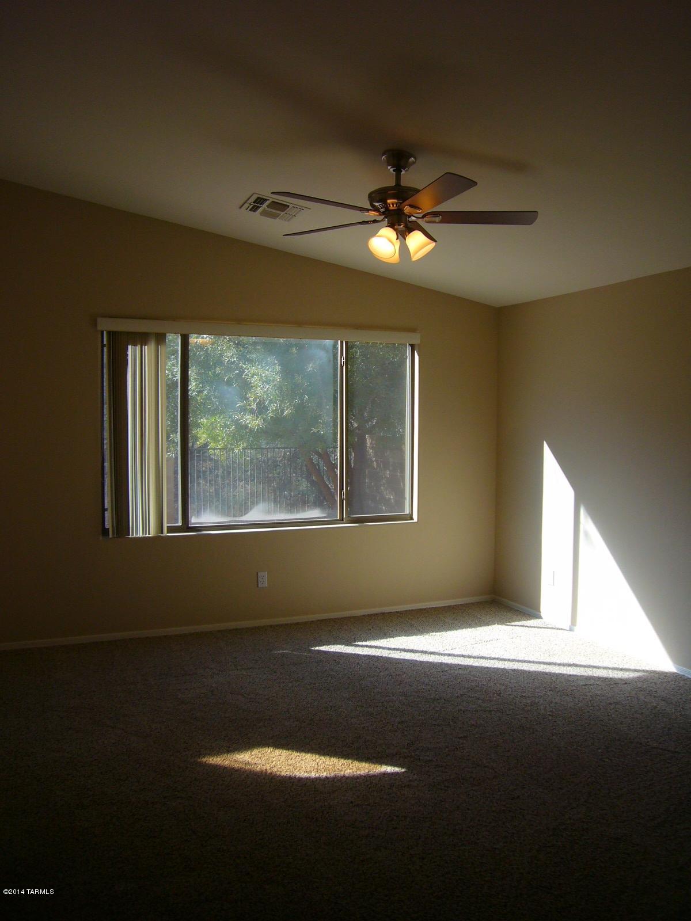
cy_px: 460
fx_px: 745
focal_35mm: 28
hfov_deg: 49.7
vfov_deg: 63.4
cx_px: 346
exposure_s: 1/250
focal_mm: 4.6
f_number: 2.8
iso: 80
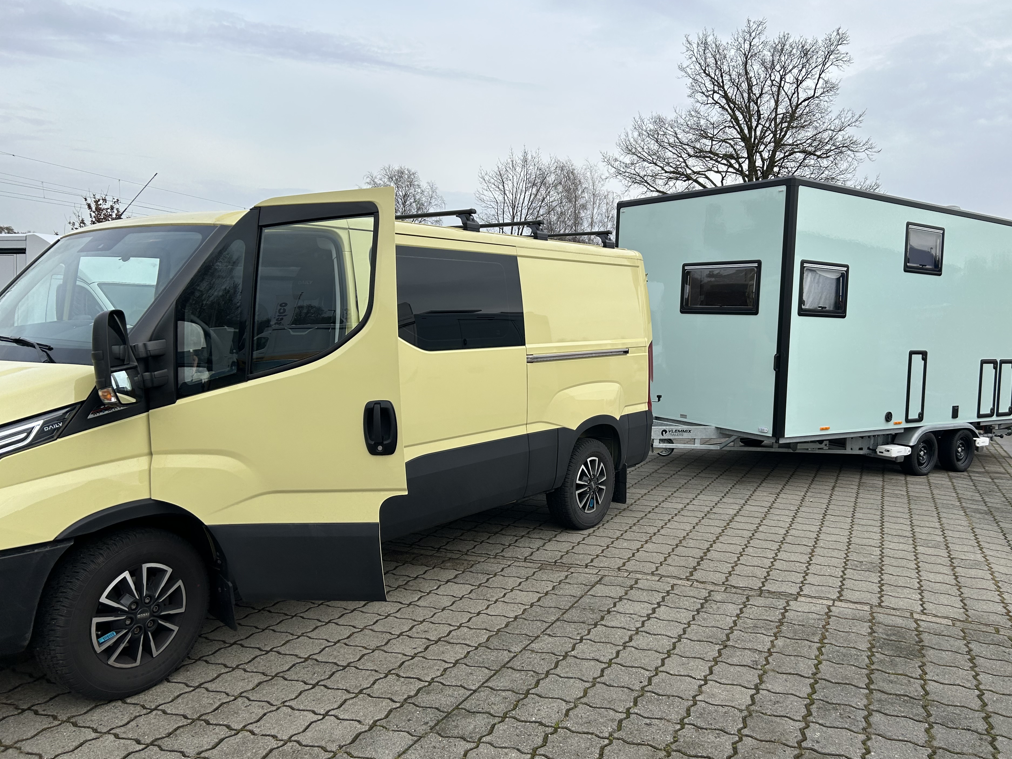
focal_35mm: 28
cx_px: 545
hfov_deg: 63.4
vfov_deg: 49.7
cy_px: 367
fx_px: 819
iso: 50
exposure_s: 1/2208
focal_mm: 5.7
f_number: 1.5
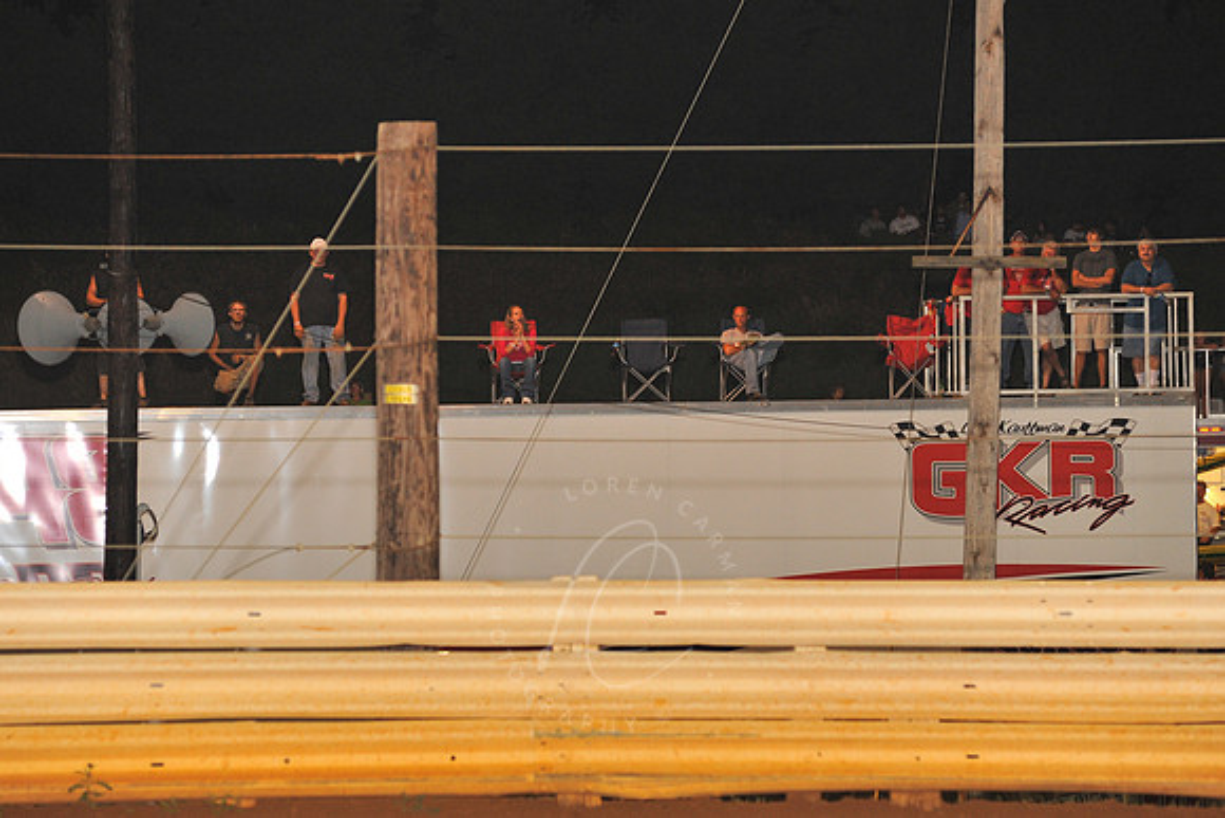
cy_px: 409
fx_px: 5275
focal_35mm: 155
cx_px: 612
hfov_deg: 13.2
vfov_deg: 8.9
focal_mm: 155
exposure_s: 1/320
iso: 1250
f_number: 4.5
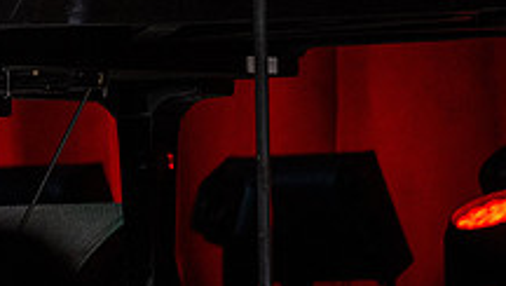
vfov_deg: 2.3
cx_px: -301
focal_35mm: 528
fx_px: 7091
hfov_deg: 4.1
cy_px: -137
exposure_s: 1/320
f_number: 2.8
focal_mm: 155
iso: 1600
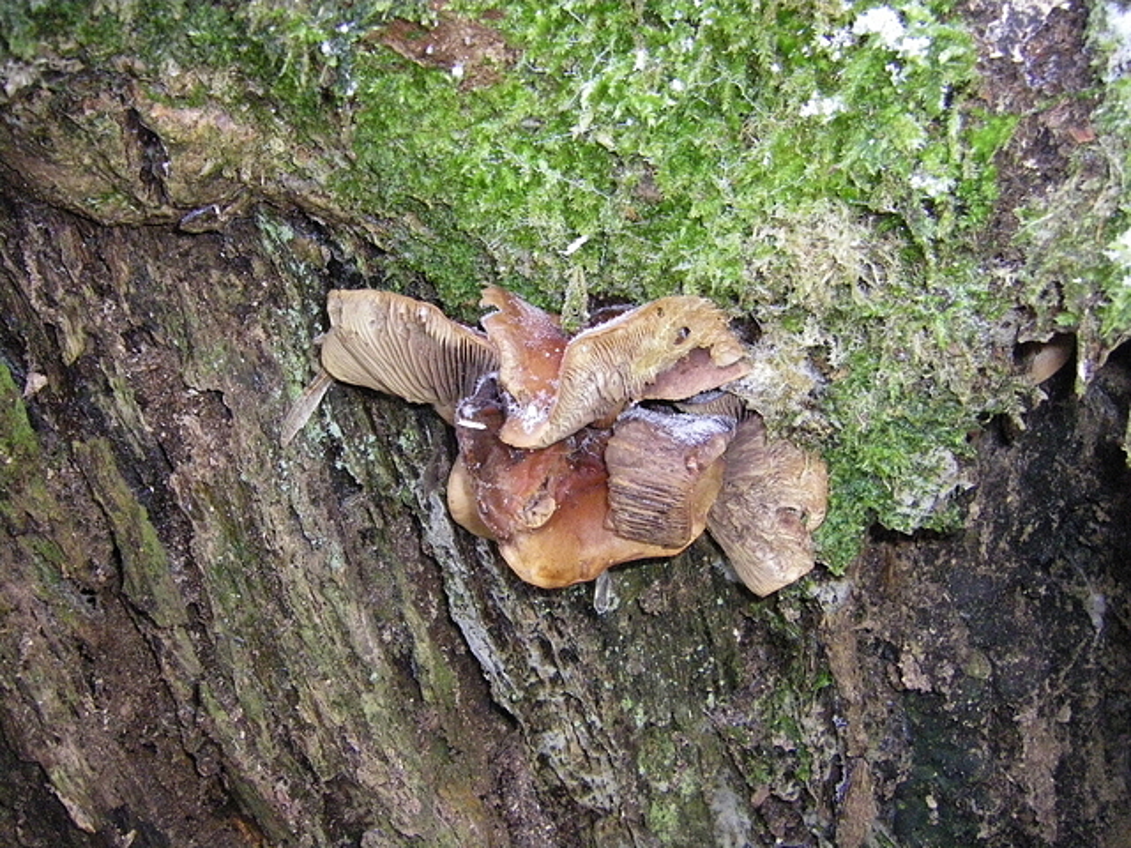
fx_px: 1830
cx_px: 566
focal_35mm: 56
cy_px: 424
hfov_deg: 34.3
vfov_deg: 26.1
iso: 800
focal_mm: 9.3
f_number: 3.7
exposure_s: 1/60
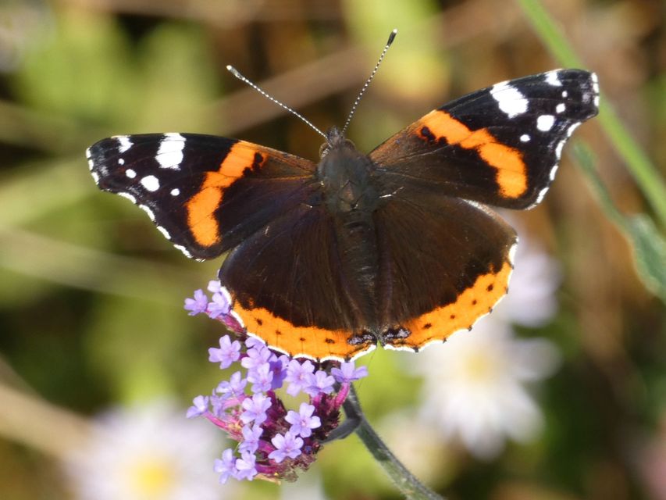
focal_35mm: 454
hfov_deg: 4.4
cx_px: 333
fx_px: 8736
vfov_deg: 3.3
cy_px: 250
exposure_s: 1/100
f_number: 5.6
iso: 125
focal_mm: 81.4
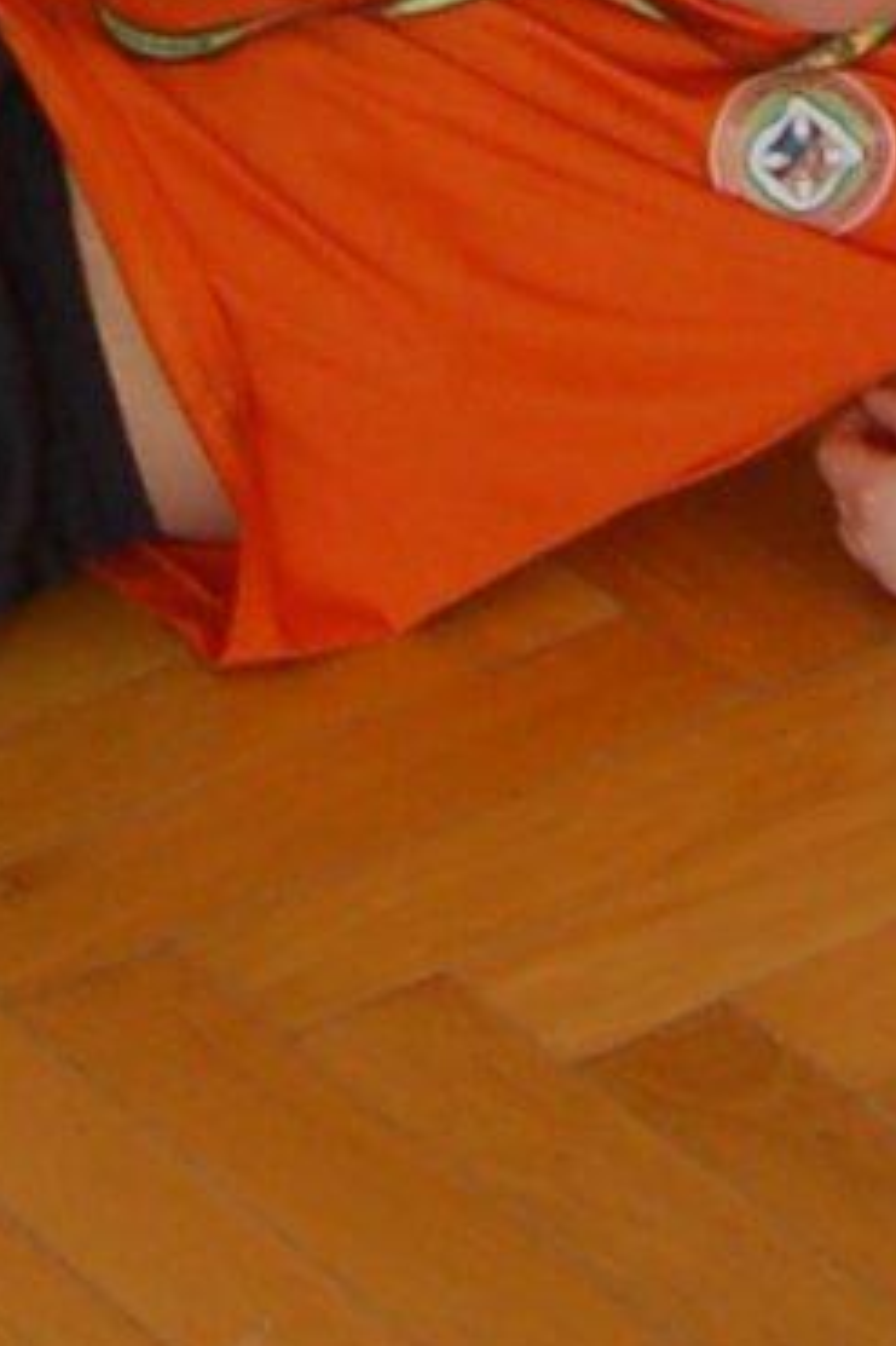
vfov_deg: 8.5
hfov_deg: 6.5
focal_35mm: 207
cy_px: -2580
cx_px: -421
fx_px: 7735
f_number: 9
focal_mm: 20
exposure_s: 1/160
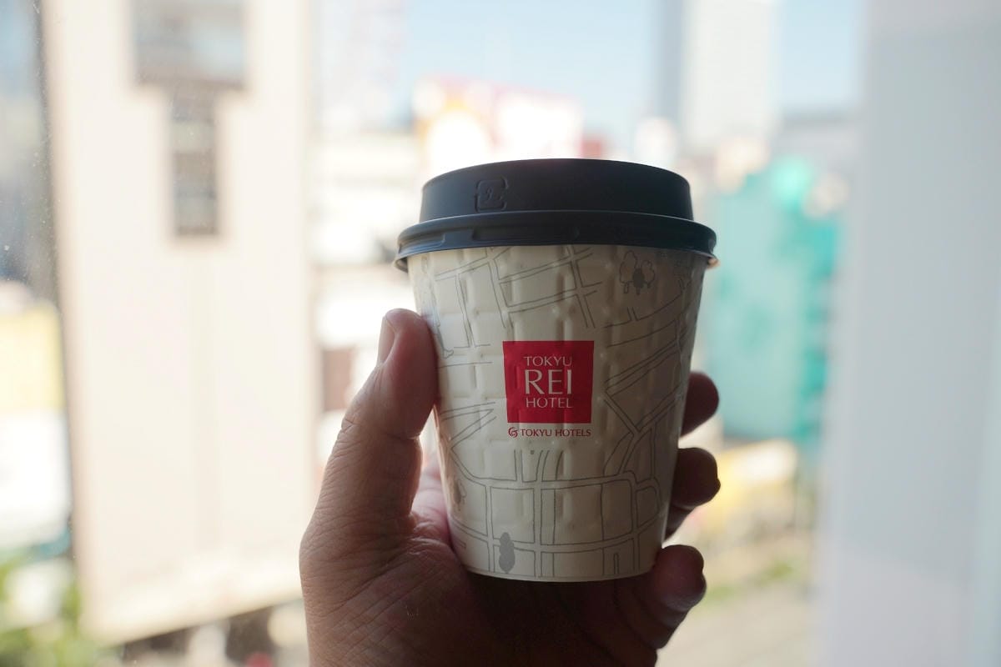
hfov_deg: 58.7
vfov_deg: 41.1
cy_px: 334
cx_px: 500
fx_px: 890
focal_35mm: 32
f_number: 5
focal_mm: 32
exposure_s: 1/100
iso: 100
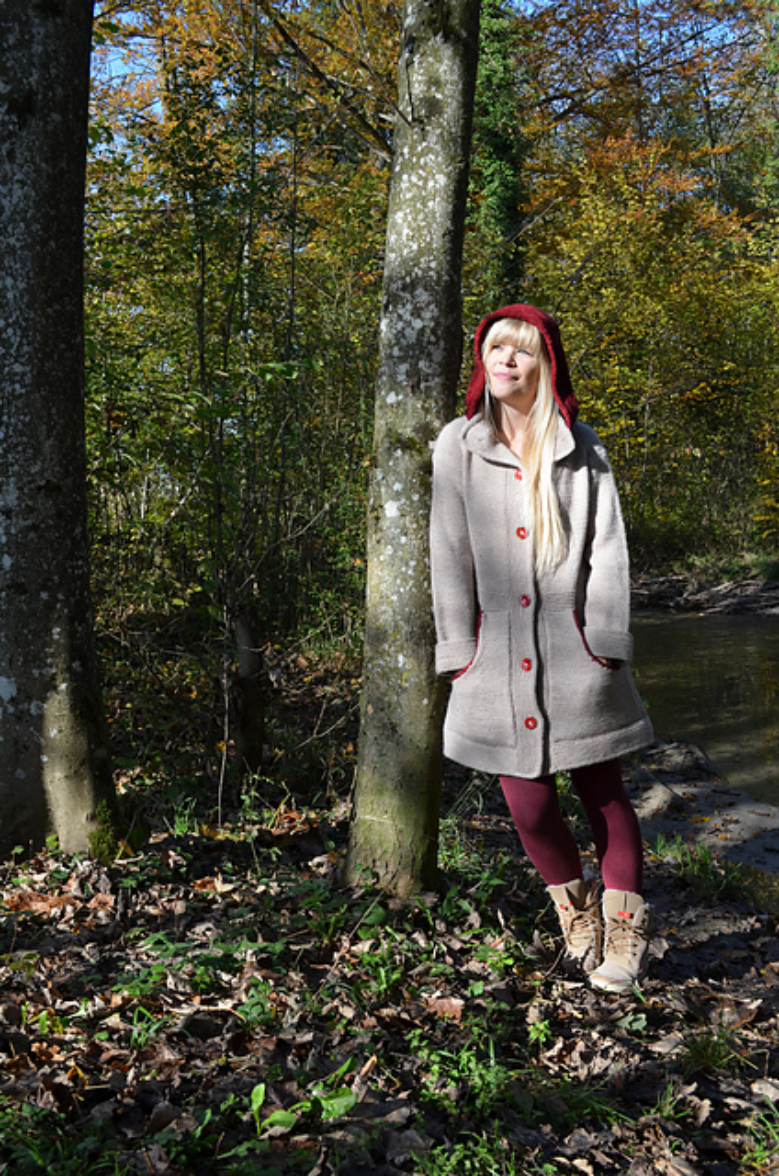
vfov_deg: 53.2
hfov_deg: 36.7
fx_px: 1174
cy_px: 588
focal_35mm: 36
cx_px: 390
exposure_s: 1/160
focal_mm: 24
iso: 200
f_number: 6.3
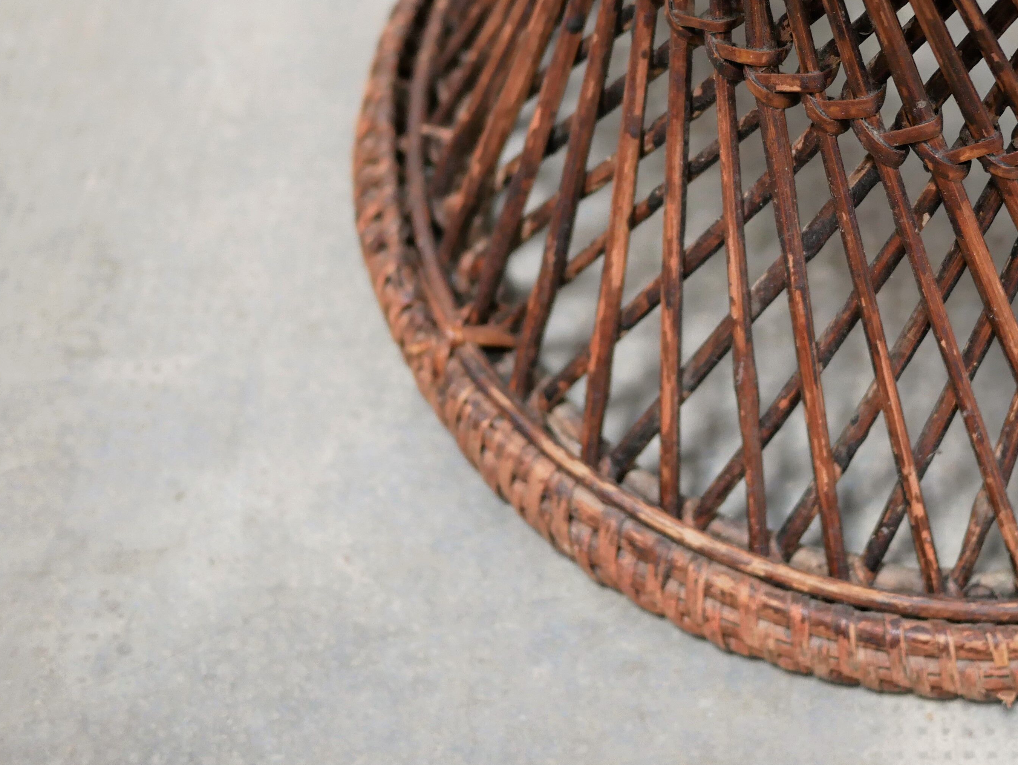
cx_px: 704
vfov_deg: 21.4
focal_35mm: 68
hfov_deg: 28.3
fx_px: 2001
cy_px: 171
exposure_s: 1/60
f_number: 1.7
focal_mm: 20
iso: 800
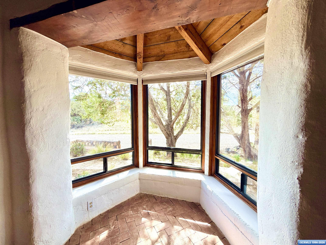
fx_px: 132
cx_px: 163
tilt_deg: -4.0
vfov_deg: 85.7
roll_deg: +0.1
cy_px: 122
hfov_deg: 102.1
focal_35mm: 14
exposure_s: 1/121
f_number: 2.2
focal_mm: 2.22
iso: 50
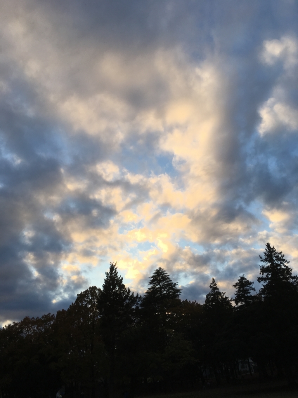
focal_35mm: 29
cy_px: 199
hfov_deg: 48.2
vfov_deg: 61.7
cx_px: 149
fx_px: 333
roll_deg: +7.0
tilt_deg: +26.6
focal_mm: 4.15
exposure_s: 1/657
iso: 25
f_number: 2.2
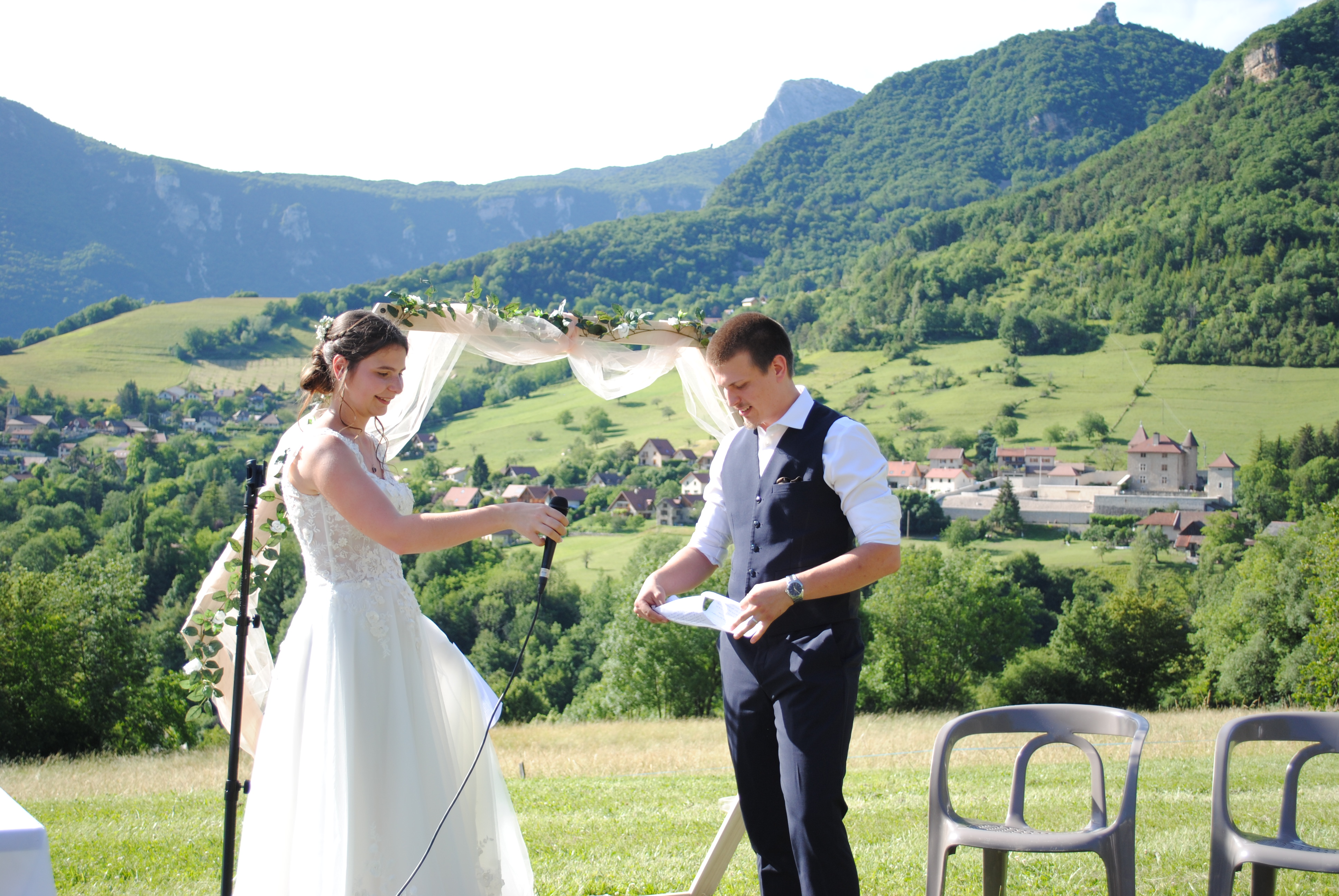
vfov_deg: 29.9
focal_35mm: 45
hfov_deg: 43.6
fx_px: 1676
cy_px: 448
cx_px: 670
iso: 100
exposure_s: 1/250
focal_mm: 30
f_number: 8
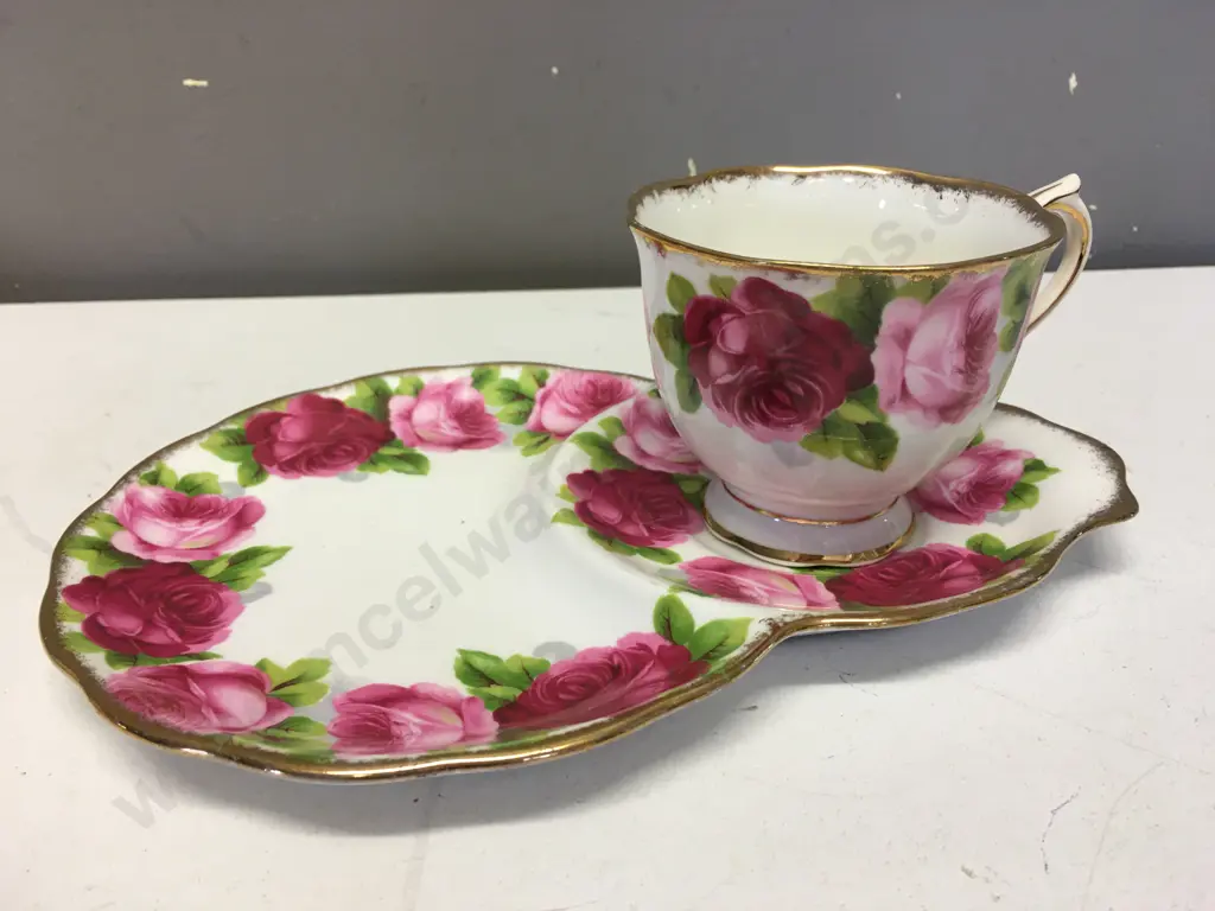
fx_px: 1018
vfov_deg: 48.2
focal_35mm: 29
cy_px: 456
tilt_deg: -25.7
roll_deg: +0.8
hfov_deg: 61.7
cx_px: 608
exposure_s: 1/33
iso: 40
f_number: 2.2
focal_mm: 4.15
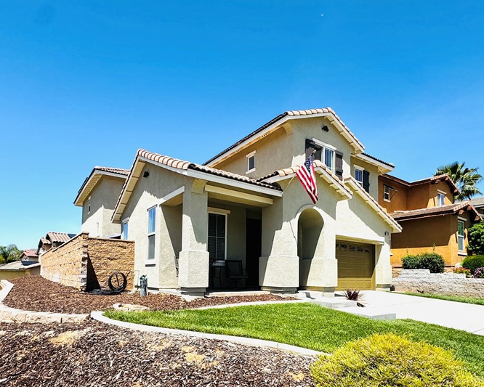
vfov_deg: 63.6
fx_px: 301
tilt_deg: +1.9
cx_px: 246
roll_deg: -1.4
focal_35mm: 21
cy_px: 263
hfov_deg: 77.6
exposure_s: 1/2028
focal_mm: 2.22
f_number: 2.2
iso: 50
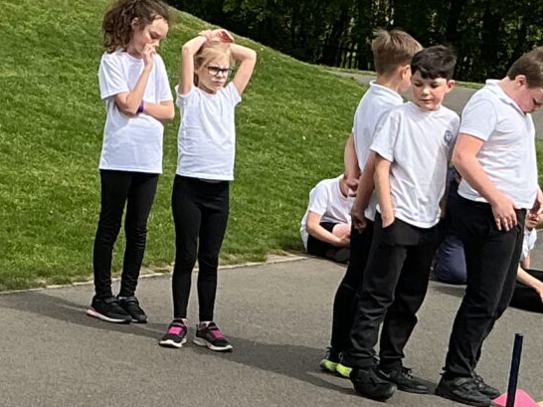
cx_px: 70
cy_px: 227
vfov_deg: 10.9
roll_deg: -4.8
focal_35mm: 136
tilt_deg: -8.2
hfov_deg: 14.4
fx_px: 2132
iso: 25
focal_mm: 3
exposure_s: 1/1311
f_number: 1.8
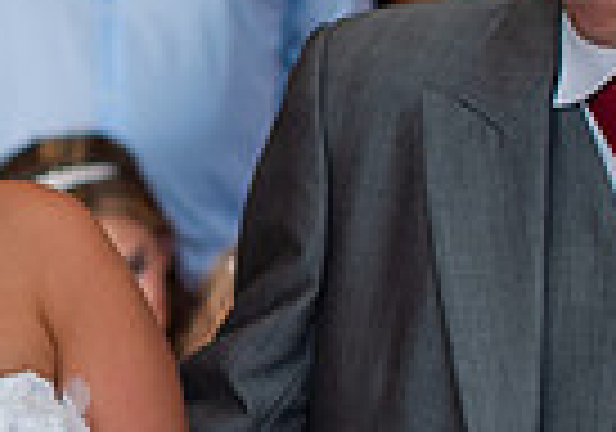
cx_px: -408
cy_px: 433
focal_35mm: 232
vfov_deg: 6.1
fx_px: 4033
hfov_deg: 8.5
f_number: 2.5
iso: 100
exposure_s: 1/125
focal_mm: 35
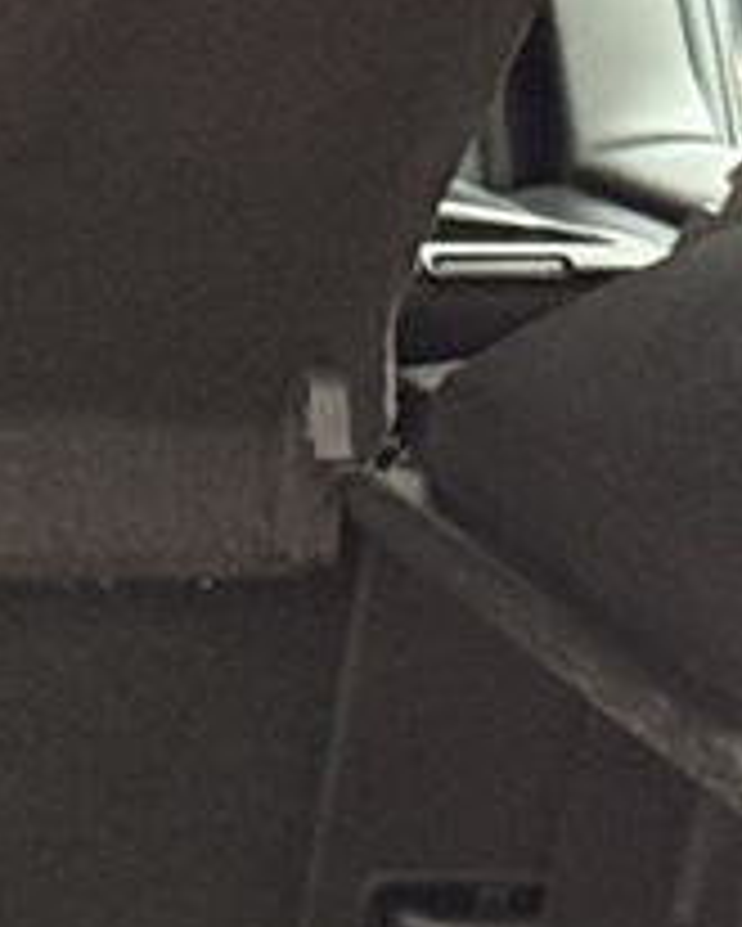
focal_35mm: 328
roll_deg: +0.0
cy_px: 1548
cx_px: -1772
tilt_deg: -14.5
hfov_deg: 4.5
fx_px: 8997
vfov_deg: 5.8
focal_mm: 6.76
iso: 640
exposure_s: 1/30
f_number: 1.78
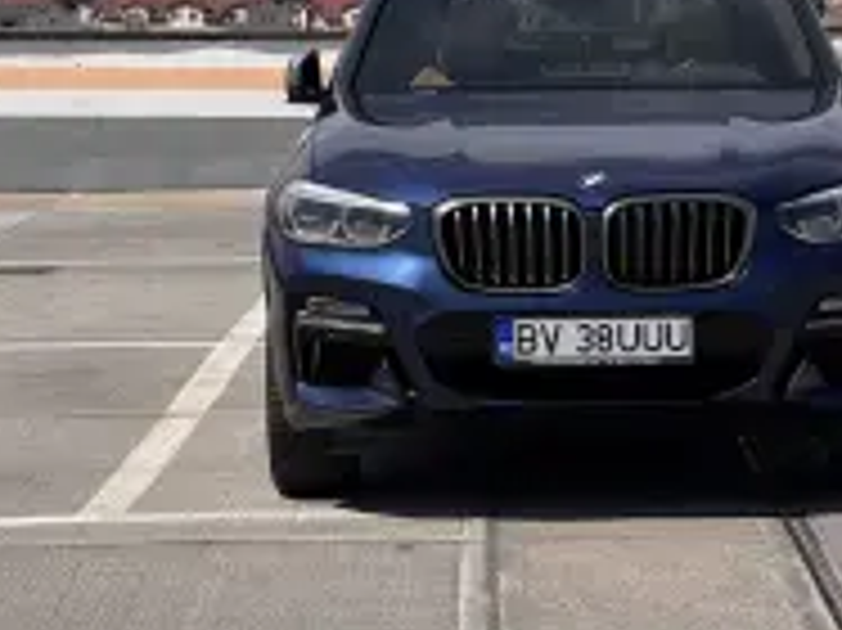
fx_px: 3598
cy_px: 180
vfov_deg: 10.0
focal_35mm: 148
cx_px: 576
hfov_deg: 13.3
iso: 25
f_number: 2.8
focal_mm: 9
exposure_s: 1/1575
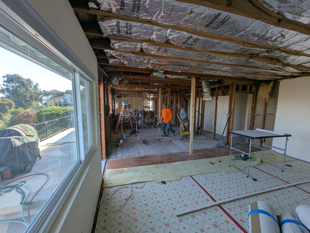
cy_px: 116
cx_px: 155
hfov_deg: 106.1
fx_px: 117
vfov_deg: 90.1
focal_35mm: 13
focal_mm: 1.95
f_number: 2.2
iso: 42
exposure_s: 1/138
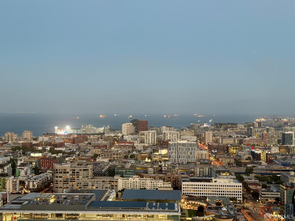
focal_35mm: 48
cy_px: 110
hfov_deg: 39.7
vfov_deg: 30.3
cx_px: 148
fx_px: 409
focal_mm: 6.76
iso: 500
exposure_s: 1/40
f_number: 1.78
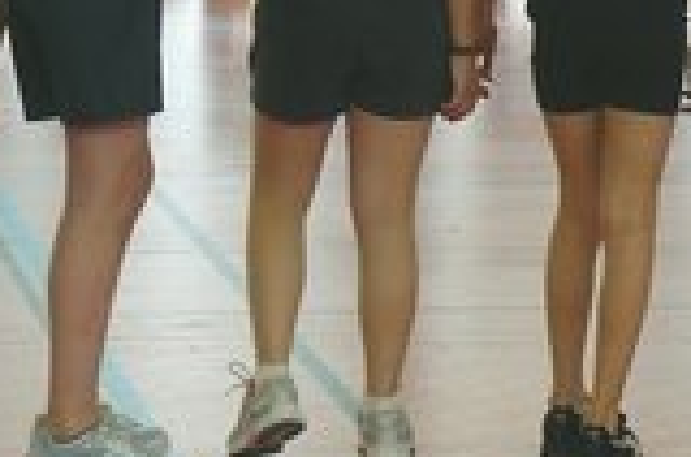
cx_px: 371
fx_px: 4981
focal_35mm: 260
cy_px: 24
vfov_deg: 5.3
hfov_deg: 7.9
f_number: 3.2
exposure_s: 1/100
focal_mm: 15.8
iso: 100
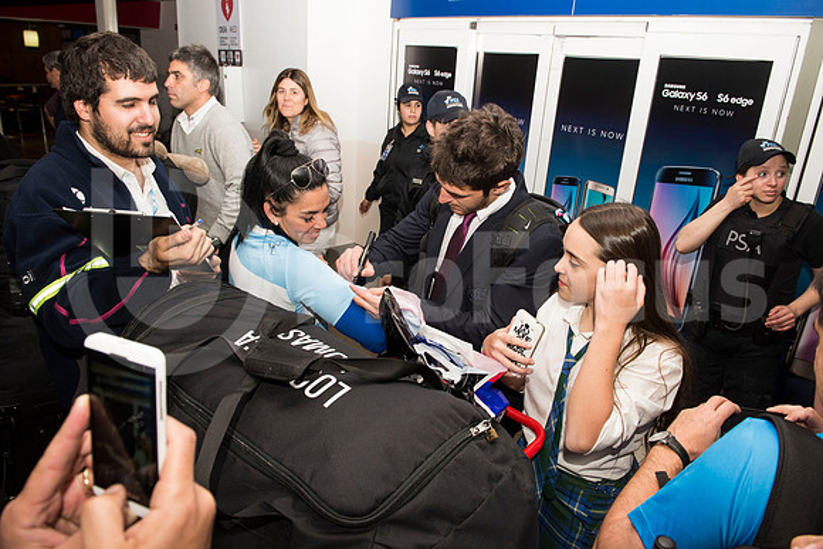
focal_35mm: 24
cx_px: 412
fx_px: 549
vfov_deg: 53.2
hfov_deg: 73.7
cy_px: 274
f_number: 6.3
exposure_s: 1/160
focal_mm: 24
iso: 500
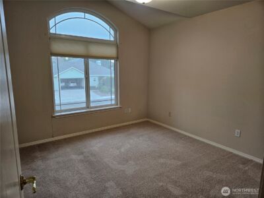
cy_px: 99
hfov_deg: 73.9
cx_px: 132
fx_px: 175
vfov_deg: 58.9
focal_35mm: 23
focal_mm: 5.4
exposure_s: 1/120
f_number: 1.8
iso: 100
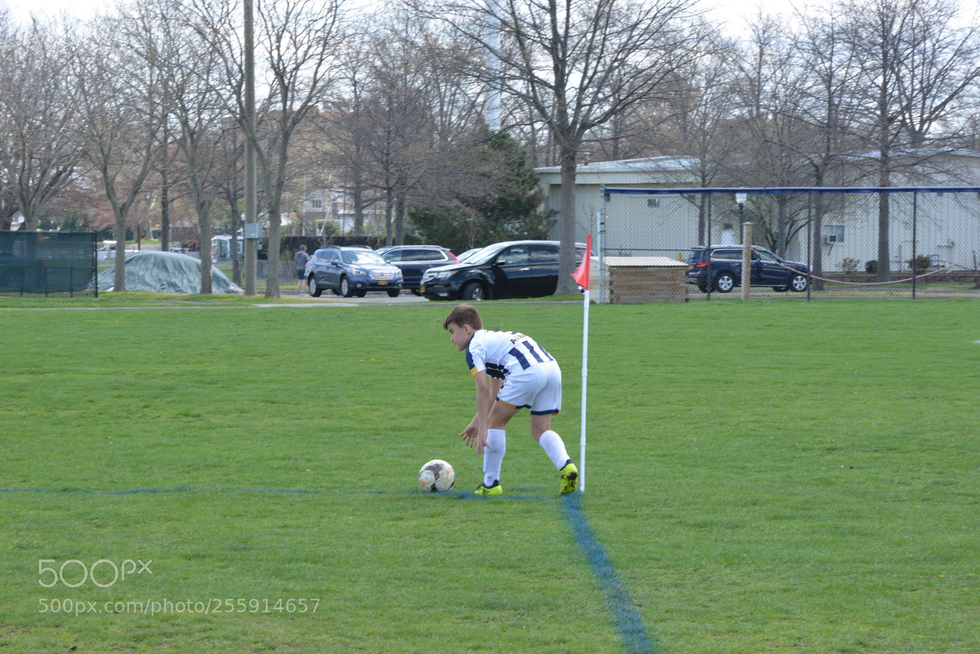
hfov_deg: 11.4
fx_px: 4900
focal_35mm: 180
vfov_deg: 7.6
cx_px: 490
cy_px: 327
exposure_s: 1/80
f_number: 22
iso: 1000
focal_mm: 180
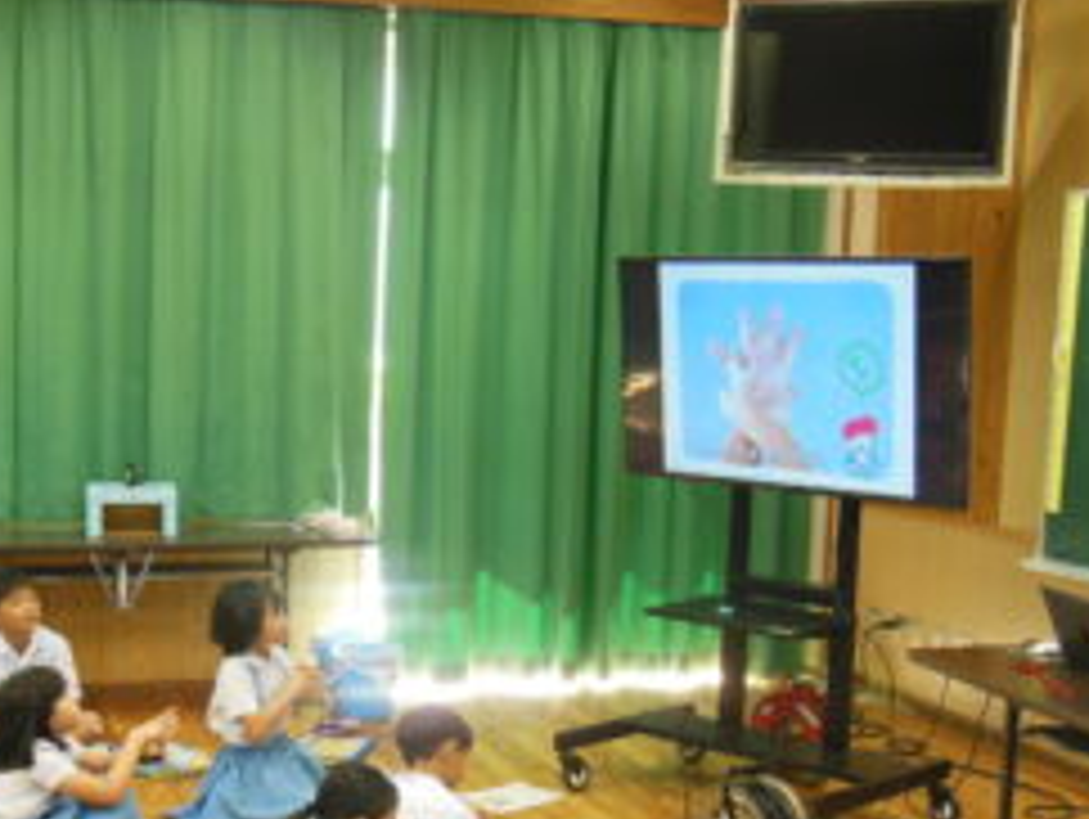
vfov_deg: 25.1
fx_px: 1826
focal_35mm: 58
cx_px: 378
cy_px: 567
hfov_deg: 33.0
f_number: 4.1
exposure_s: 1/30
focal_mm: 6.9
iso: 400
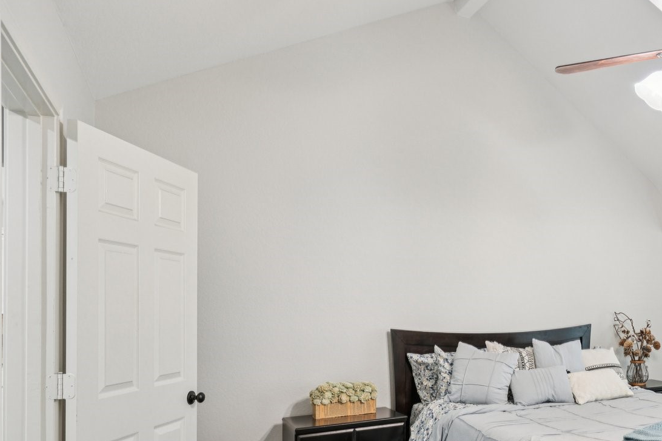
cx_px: 595
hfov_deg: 54.1
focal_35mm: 30
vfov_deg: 42.9
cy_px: 301
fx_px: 552
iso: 400
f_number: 8
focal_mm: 16
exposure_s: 1/8
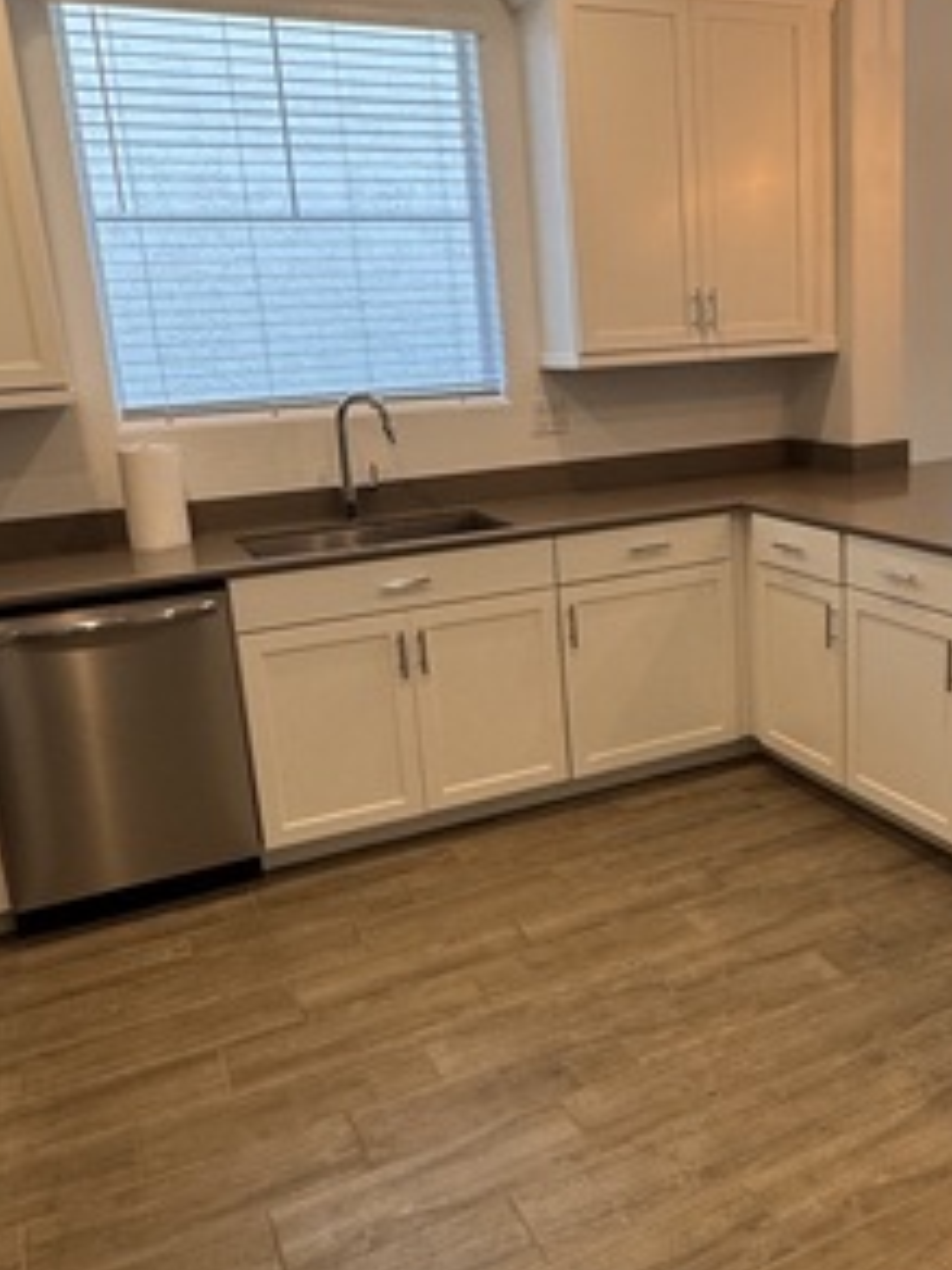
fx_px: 1173
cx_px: 661
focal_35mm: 32
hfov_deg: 43.3
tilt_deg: -14.7
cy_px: 620
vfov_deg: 56.8
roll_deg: +3.4
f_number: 2.2
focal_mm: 2.22
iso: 200
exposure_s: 1/120
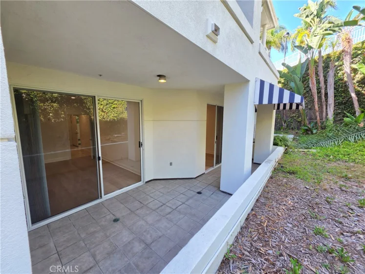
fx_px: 137
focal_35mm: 13
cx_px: 182
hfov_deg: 106.2
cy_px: 137
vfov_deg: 89.9
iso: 32
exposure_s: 1/120
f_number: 1.9
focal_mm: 2.2
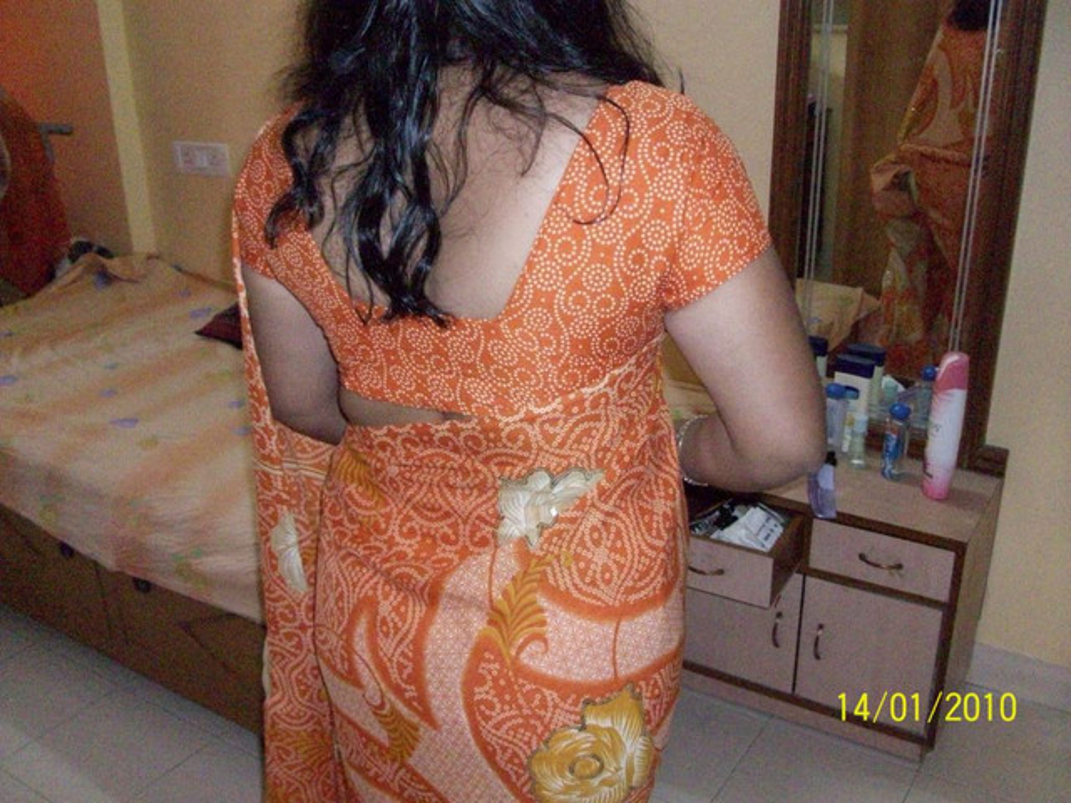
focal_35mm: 34
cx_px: 536
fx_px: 1052
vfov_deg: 41.8
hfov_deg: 54.0
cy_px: 402
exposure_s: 1/128
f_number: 2.8
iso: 800
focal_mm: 5.7
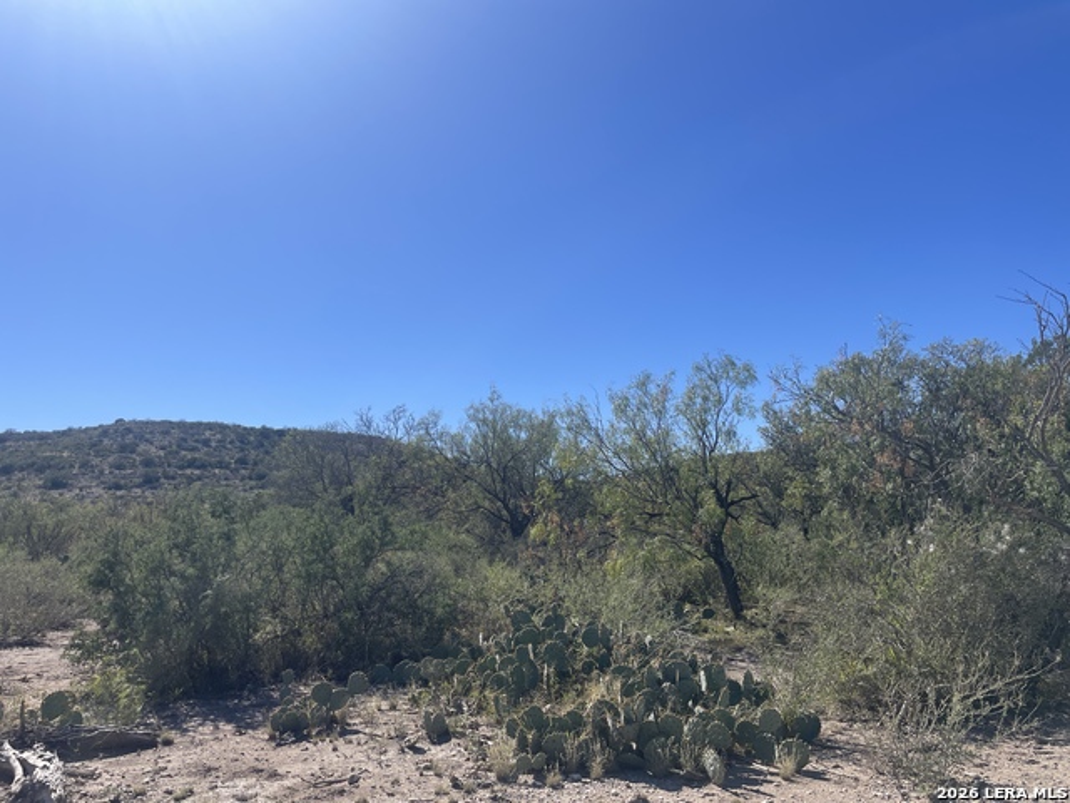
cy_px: 402
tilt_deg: +10.5
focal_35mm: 26
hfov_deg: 67.3
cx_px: 535
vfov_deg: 53.1
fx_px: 804
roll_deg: +1.6
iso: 32
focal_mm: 4.2
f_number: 1.6
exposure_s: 1/4651
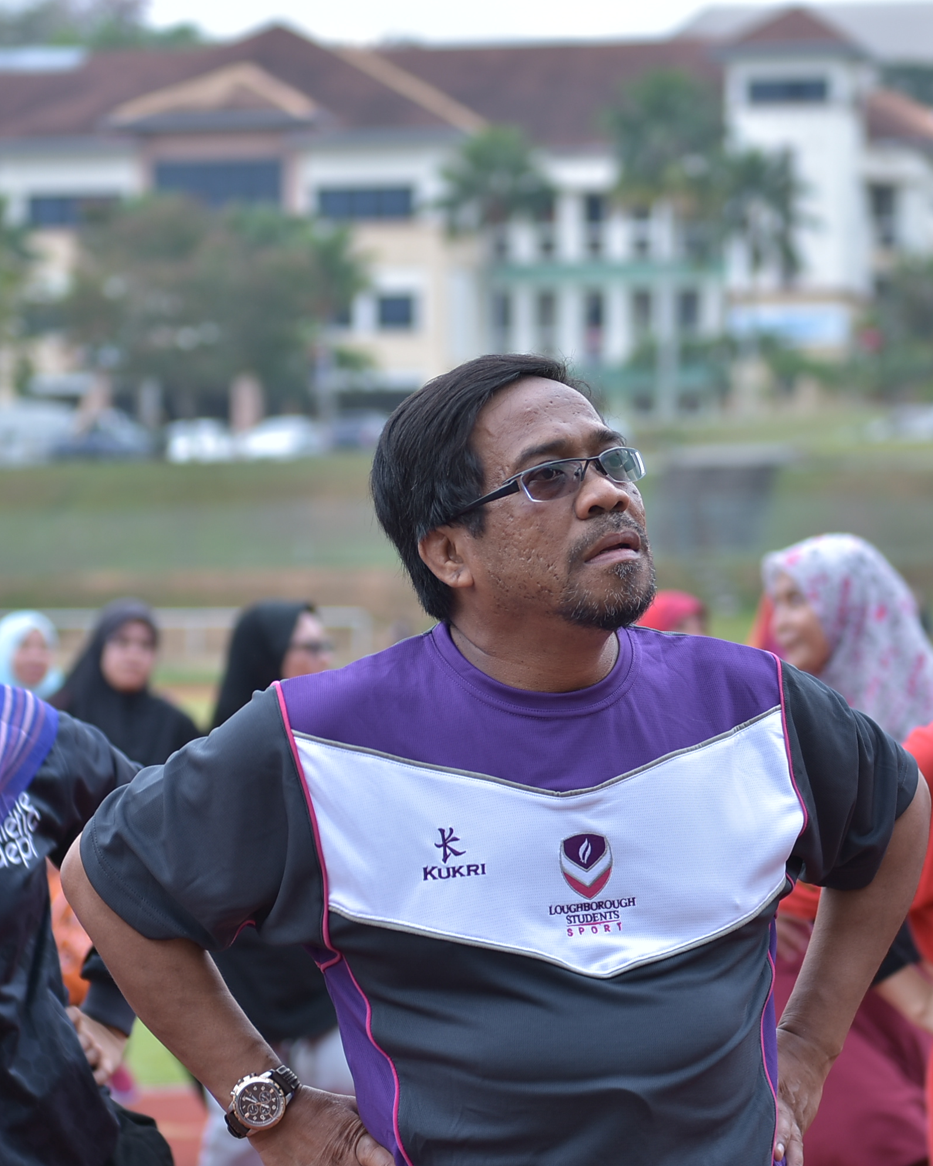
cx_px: 529
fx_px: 4832
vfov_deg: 13.8
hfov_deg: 11.0
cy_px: 585
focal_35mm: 140
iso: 100
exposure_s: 1/200
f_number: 2.8
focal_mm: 66
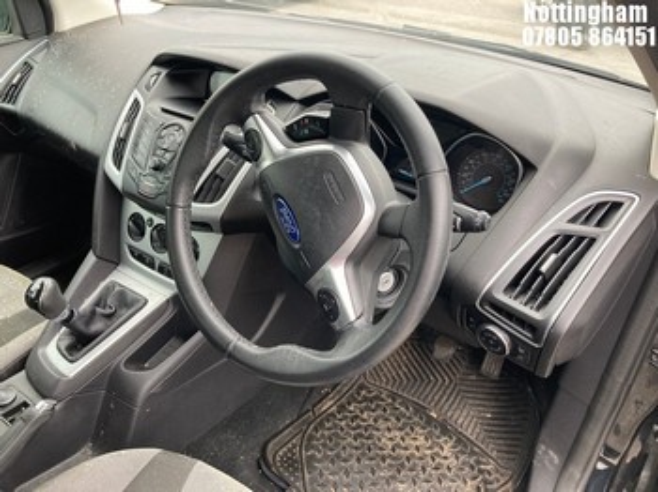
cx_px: 329
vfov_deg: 49.7
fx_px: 532
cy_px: 246
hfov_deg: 63.5
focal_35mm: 28
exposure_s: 1/121
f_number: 1.8
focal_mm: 3.99
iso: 80
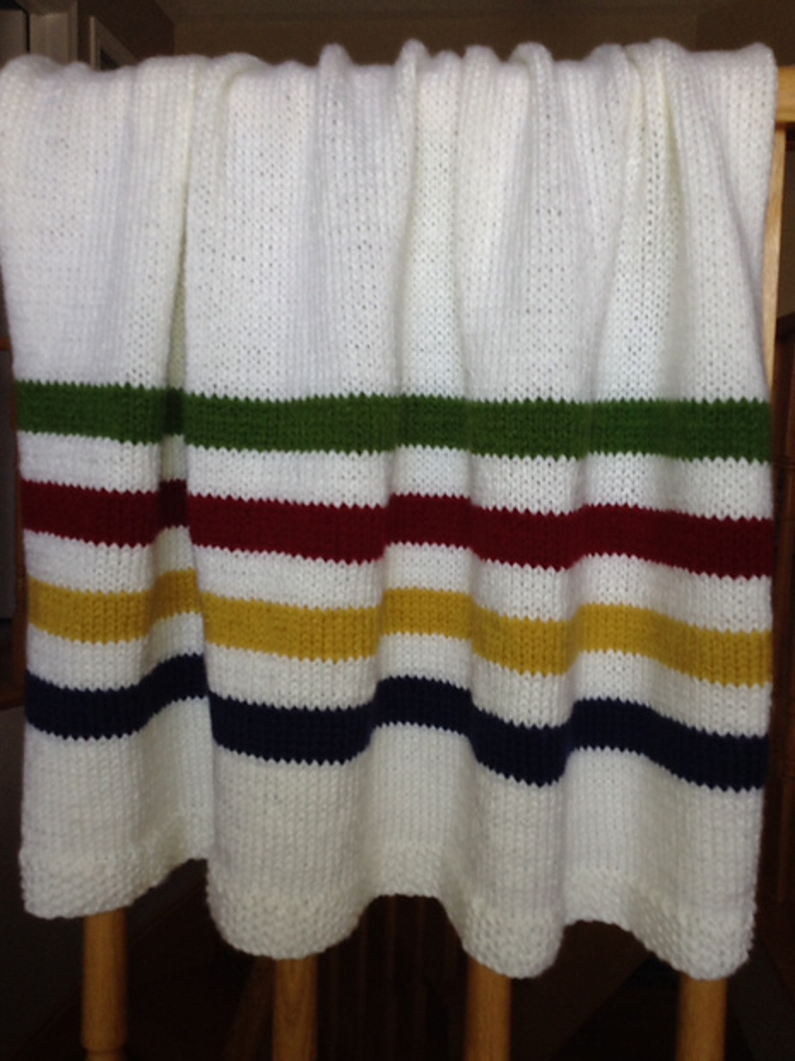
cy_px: 515
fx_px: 1041
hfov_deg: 41.8
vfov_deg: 53.9
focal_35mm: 34
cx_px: 395
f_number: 2.4
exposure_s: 1/44
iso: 32
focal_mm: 3.3
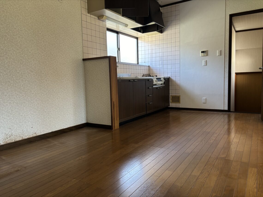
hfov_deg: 67.3
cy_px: 98
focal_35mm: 26
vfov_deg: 53.1
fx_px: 198
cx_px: 132
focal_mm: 5.96
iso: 125
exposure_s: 1/79
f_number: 1.6
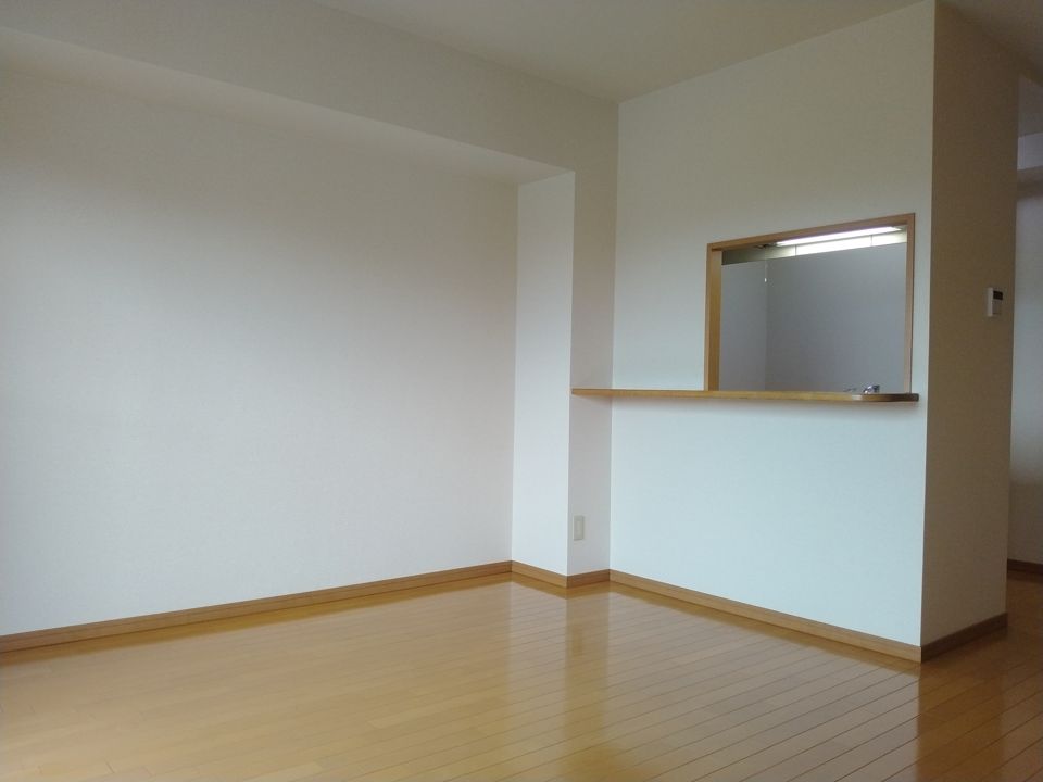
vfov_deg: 51.4
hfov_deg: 65.3
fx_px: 814
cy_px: 391
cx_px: 522
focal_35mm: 27
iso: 160
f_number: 1.8
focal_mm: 3.61
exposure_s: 1/50
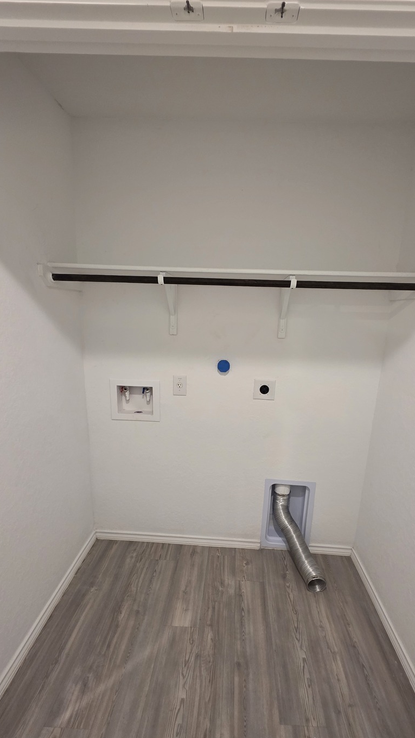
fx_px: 293
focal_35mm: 15
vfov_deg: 103.0
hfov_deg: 70.4
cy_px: 381
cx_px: 227
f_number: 1.9
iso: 200
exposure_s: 1/60
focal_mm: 2.2
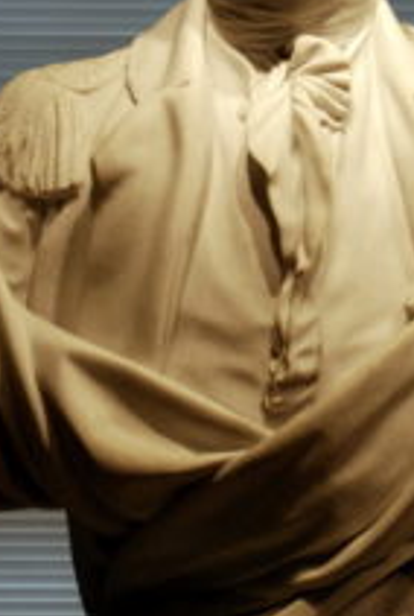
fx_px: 2128
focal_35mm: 124
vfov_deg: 16.4
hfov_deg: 11.1
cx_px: 258
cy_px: 140
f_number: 4.2
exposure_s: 1/25
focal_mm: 35
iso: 800
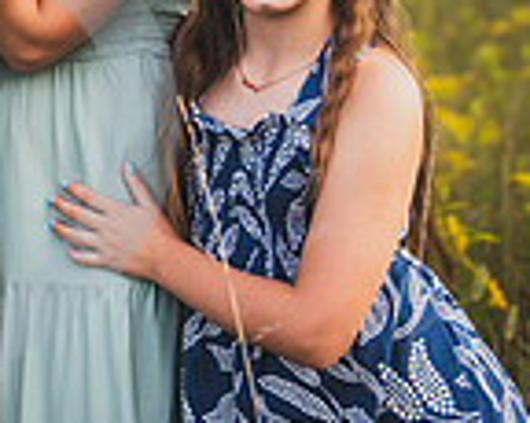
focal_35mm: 121
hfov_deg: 14.8
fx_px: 1897
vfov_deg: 12.5
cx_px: -254
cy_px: -46
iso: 250
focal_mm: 32
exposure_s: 1/320
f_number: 2.8
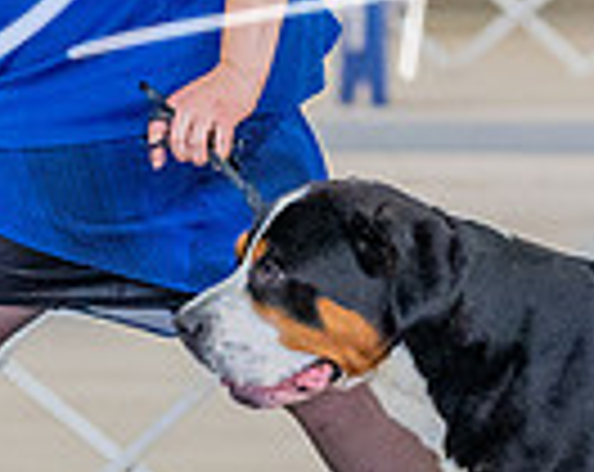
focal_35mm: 674
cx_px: 457
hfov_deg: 2.9
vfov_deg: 2.3
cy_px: 211
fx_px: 11823
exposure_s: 1/400
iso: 6400
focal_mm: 140
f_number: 3.5
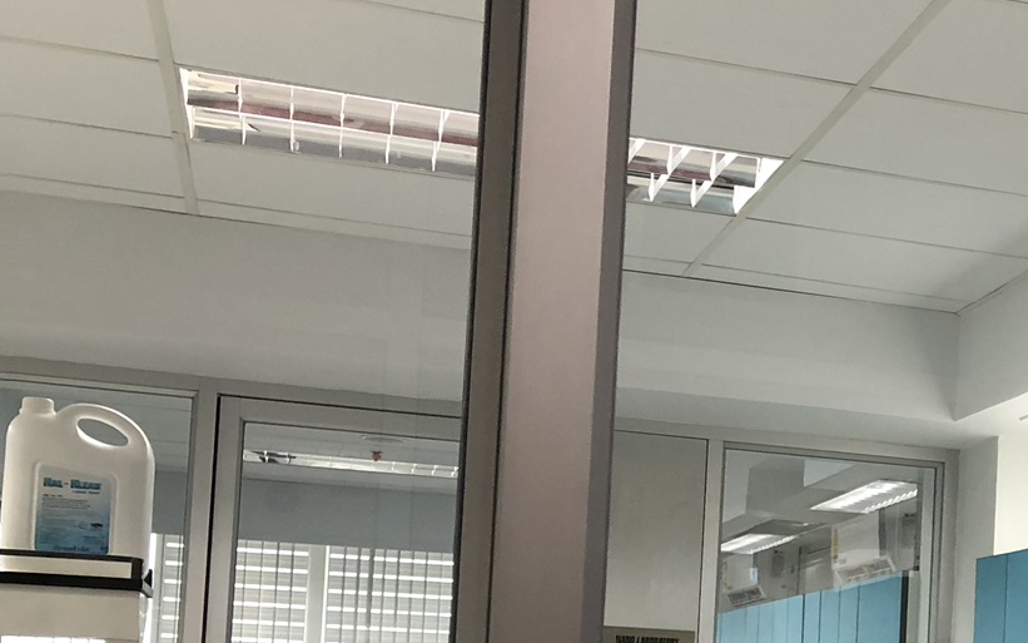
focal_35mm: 74
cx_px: 1277
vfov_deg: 17.2
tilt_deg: +1.9
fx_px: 2073
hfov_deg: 24.8
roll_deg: -1.9
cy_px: 661
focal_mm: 4
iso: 32
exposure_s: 1/25
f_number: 1.8
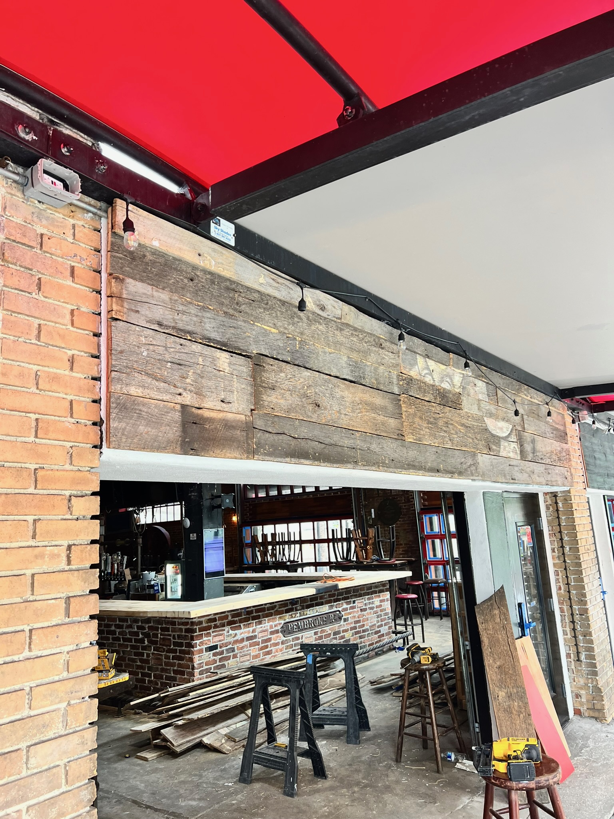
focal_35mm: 26
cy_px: 410
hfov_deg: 53.1
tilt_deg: +12.4
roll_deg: +2.1
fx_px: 615
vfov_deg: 67.3
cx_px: 307
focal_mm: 5.7
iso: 125
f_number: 1.5
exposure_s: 1/101
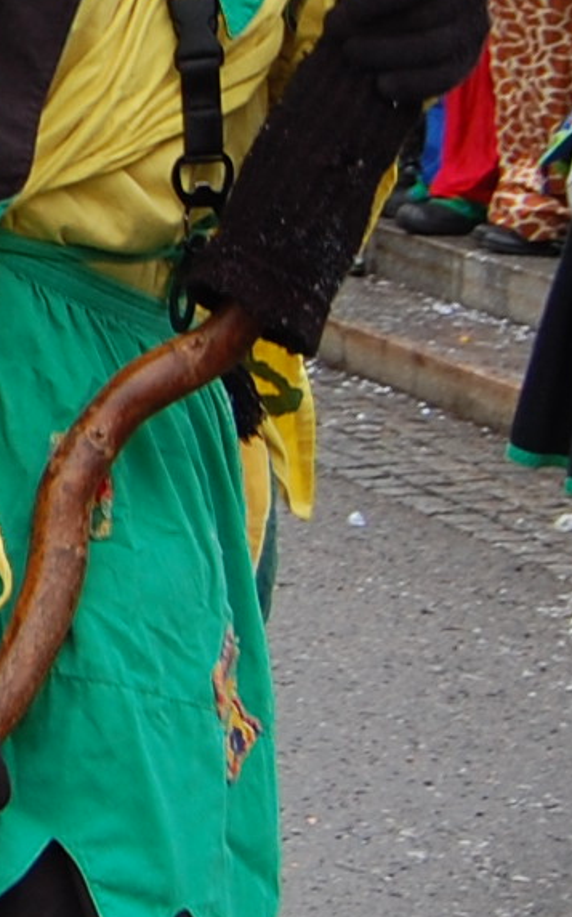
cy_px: 143
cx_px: -998
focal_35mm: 209
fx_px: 5218
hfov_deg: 5.9
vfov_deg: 10.0
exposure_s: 1/125
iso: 250
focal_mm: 26
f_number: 5.6
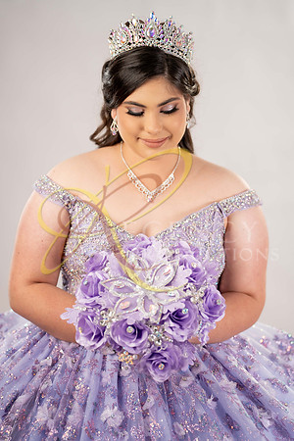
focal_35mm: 92
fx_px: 1127
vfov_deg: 22.1
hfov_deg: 14.9
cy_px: 220
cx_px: 147
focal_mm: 92
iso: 400
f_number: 2.8
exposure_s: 1/320
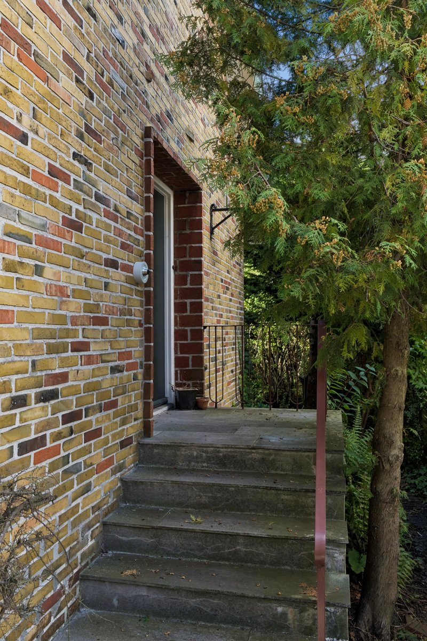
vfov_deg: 63.2
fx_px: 520
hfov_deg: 44.6
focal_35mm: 29
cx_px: 214
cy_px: 320
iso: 250
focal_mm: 19.5
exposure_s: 1/160
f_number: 8
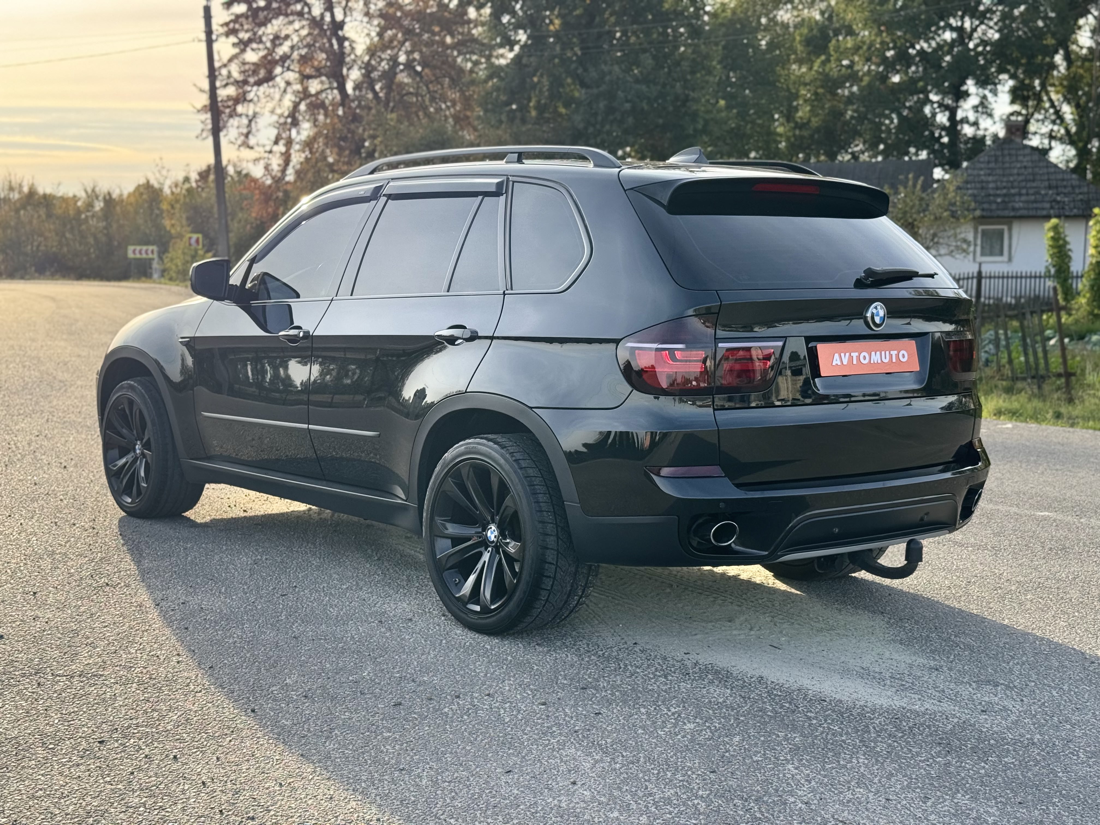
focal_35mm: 48
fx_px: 1525
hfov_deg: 39.7
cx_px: 550
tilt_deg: -5.8
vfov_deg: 30.3
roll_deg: -0.1
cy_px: 412
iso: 64
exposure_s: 1/865
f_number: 1.78
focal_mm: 6.76
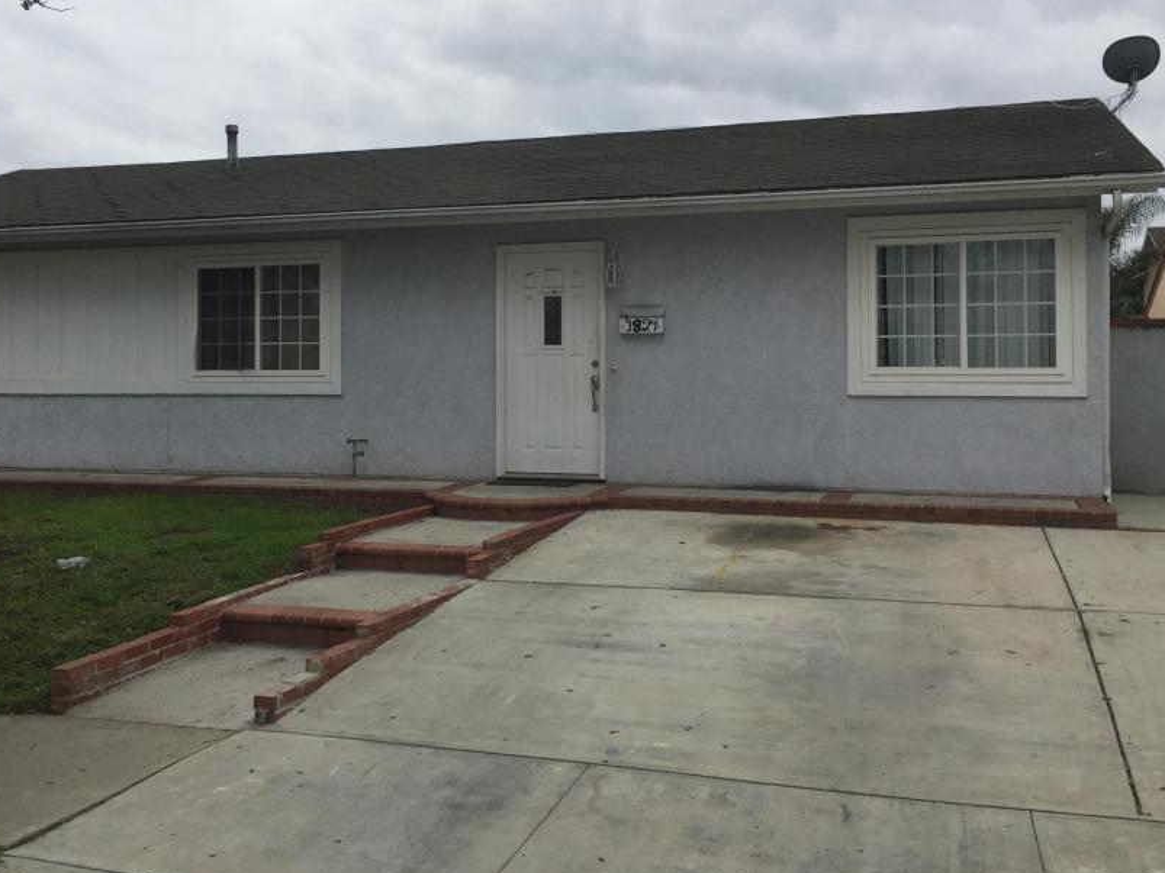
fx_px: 1245
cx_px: 492
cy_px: 381
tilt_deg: +0.5
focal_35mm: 37
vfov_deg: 38.6
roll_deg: +0.5
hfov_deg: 50.0
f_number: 2.2
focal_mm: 4.15
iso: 32
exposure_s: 1/1319
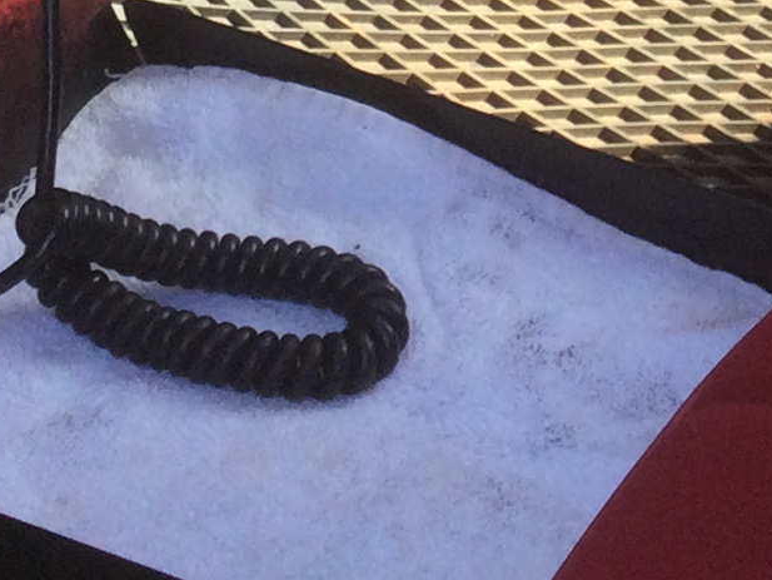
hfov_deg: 12.0
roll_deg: -0.7
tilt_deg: -18.6
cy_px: -673
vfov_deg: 8.5
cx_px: 505
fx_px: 3658
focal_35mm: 164
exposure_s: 1/100
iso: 32
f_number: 2.4
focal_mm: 3.3
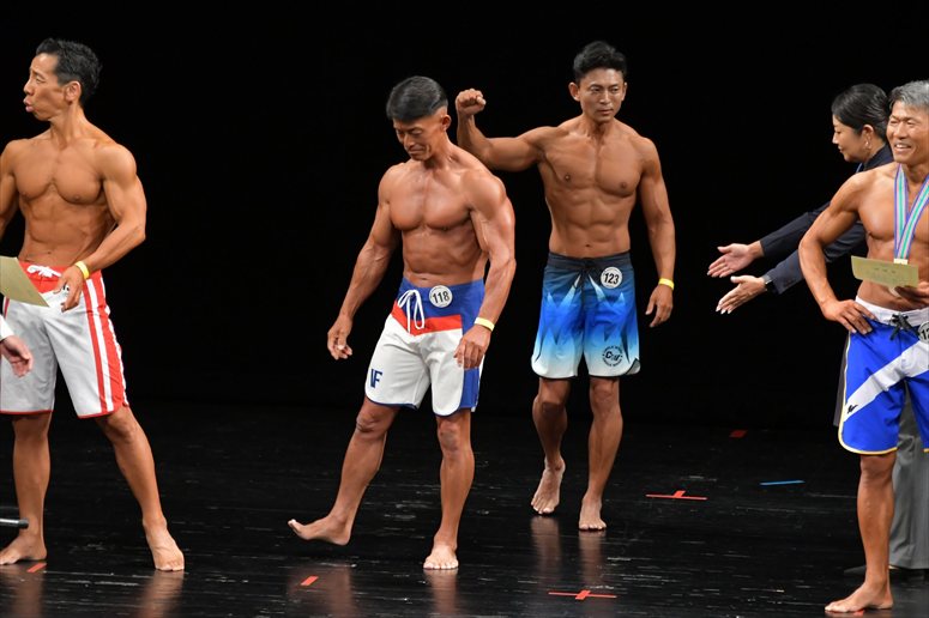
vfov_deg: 4.8
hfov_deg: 7.2
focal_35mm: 285
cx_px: 464
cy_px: 309
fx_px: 7351
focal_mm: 190
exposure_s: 1/400
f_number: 5.6
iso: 3200
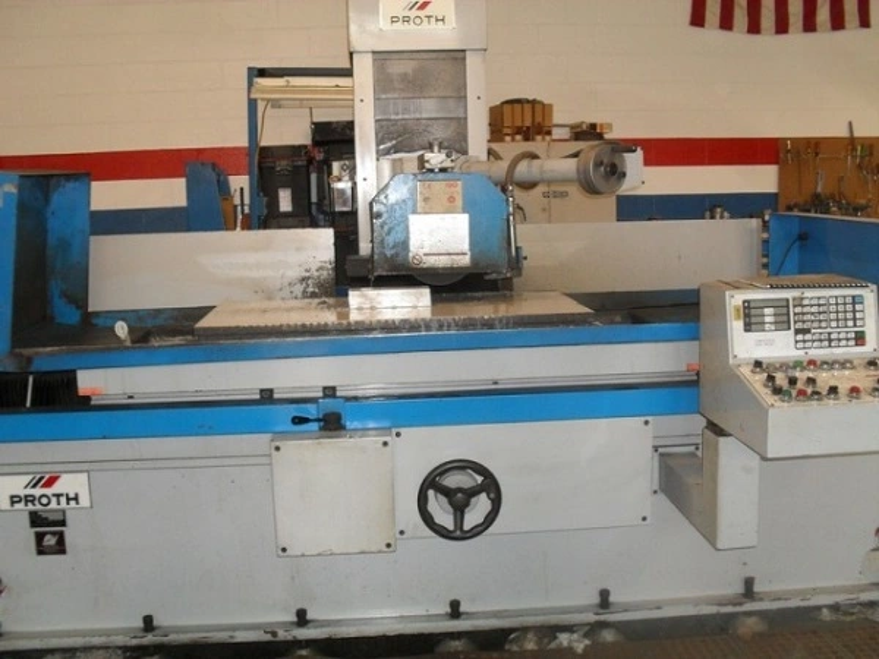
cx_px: 440
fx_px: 889
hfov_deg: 52.6
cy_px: 330
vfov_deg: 40.7
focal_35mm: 35
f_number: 3.2
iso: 200
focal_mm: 6.3
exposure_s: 1/45
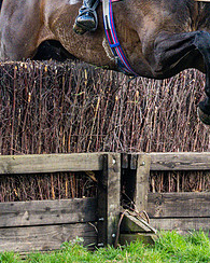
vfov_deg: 5.4
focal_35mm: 359
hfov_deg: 4.3
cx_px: 91
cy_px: -33
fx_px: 2791
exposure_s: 1/2000
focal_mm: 79
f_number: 4
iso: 640
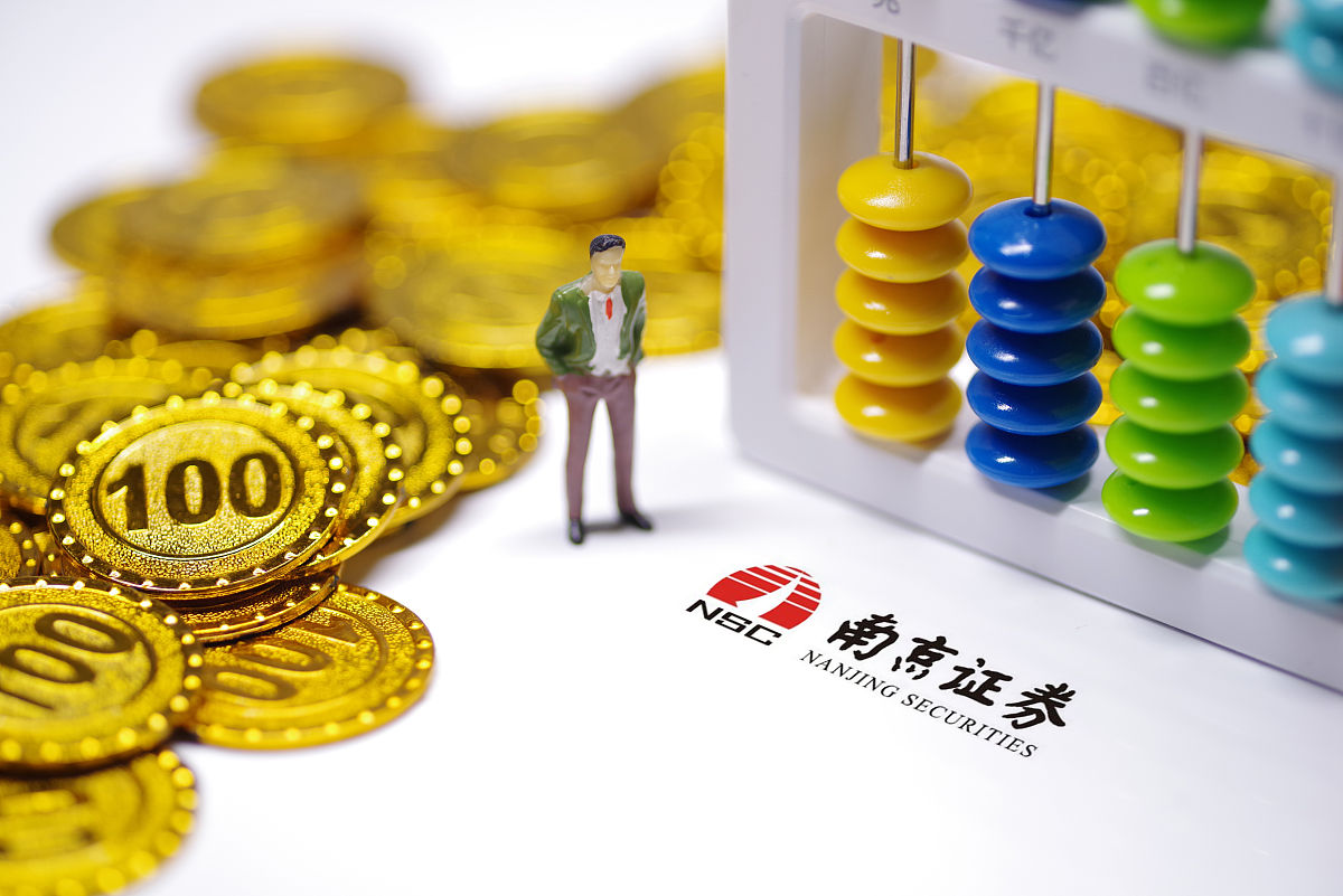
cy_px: 448
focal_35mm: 100
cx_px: 672
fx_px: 3732
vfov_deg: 13.7
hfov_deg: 20.4
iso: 400
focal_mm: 100
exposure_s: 1/160
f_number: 2.8
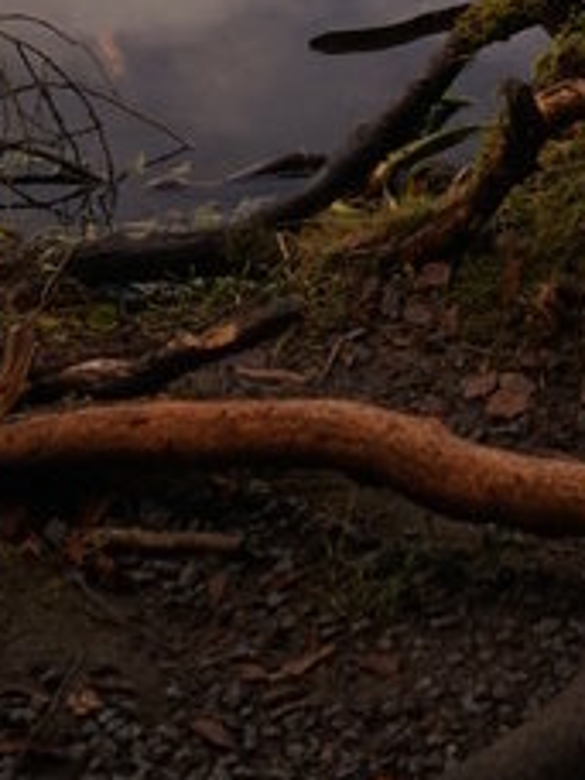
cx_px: 665
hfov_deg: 12.6
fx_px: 2591
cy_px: -349
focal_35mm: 115
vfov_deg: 15.9
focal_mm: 39
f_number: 7.1
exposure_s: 1/100
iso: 100
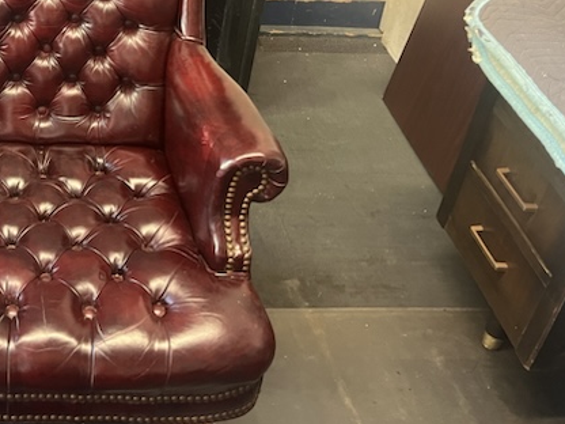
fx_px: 816
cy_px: 35
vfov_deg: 27.9
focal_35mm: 50
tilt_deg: -29.2
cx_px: 41
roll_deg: -2.5
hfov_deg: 35.6
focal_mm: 5.1
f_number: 1.6
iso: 500
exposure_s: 1/40
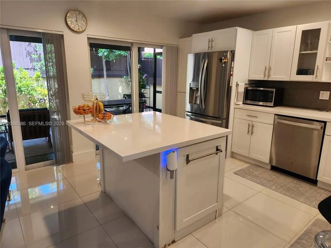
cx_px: 166
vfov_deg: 58.9
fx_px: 220
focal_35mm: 23
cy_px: 124
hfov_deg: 73.9
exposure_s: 1/120
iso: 125
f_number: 1.8
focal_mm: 5.4
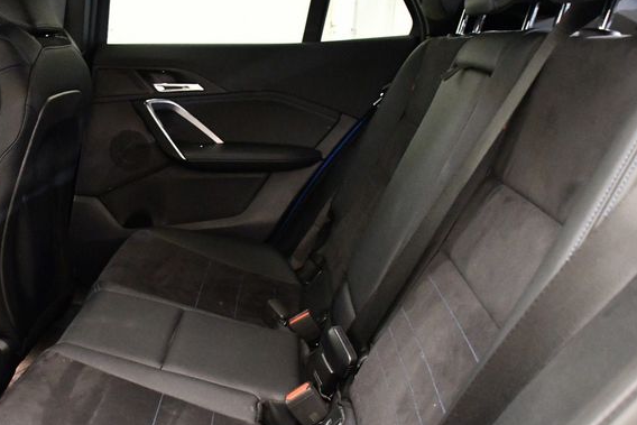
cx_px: 288
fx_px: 673
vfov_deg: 35.0
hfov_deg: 50.6
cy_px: 251
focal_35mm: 38
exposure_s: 1/60
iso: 12800
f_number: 3.5
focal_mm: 18
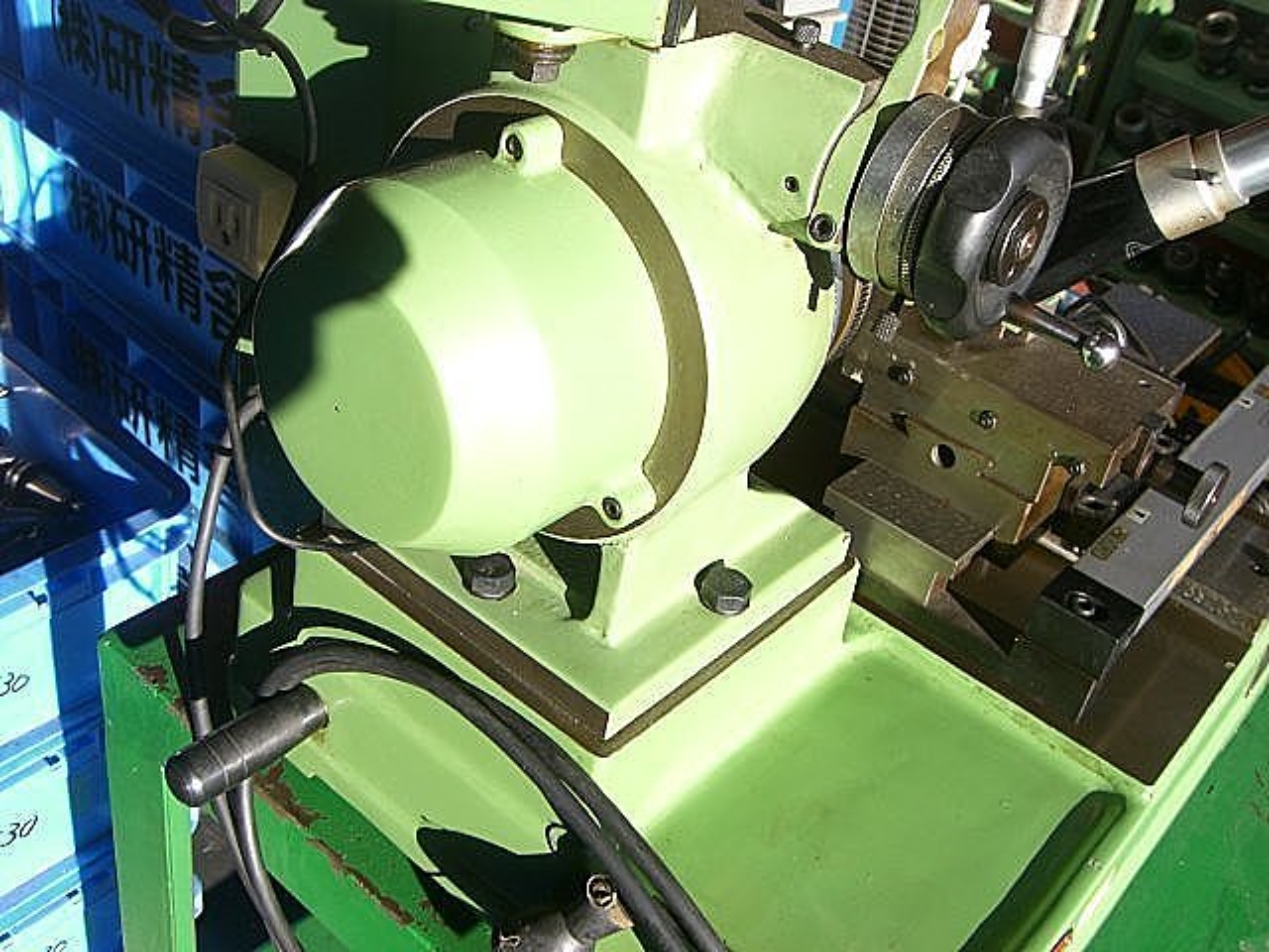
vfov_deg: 37.7
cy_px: 476
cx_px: 634
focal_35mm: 38
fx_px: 1393
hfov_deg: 49.0
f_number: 4.3
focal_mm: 6.2
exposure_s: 1/160
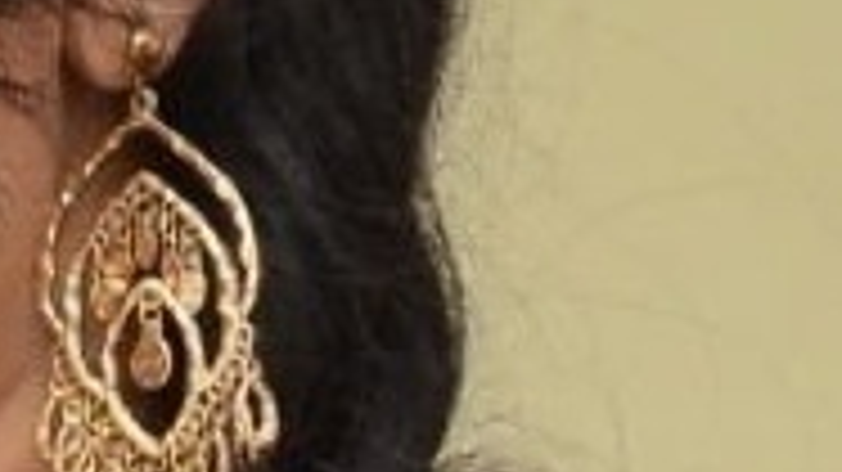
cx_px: -576
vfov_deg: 2.0
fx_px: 12899
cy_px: 2592
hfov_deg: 3.7
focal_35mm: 578
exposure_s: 1/125
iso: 2000
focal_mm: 38
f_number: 5.6
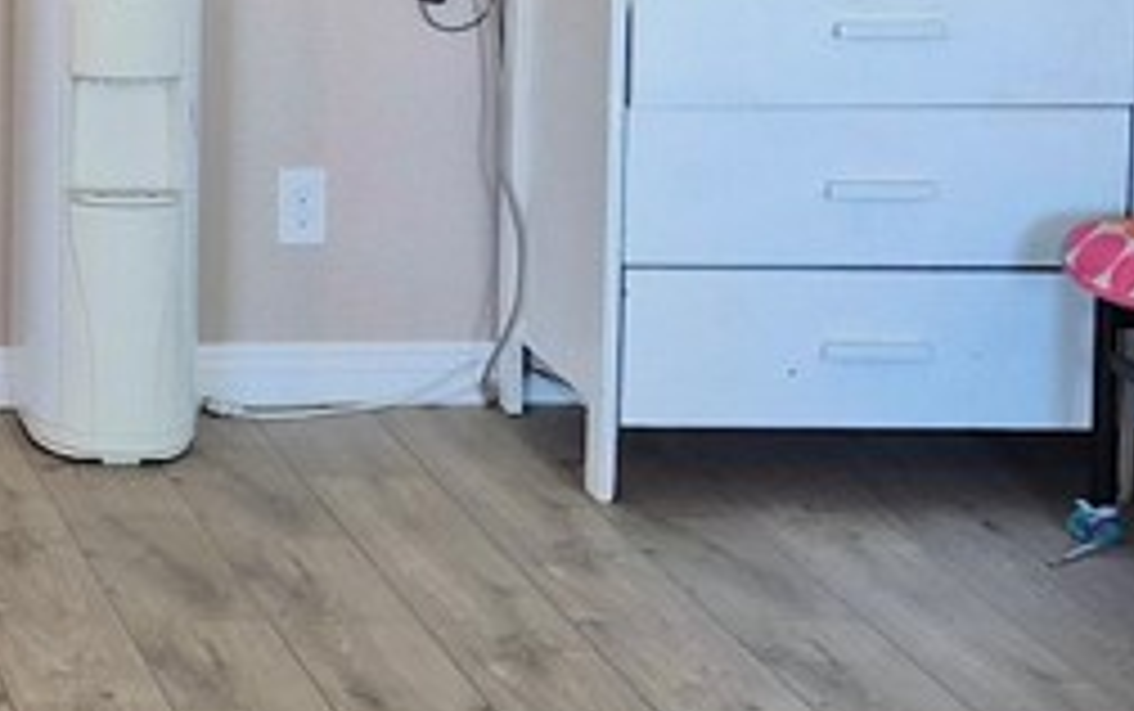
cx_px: -522
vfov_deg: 12.7
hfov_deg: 18.7
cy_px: -302
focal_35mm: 99
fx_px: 3062
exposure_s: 1/120
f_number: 1.8
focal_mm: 5.4
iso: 500
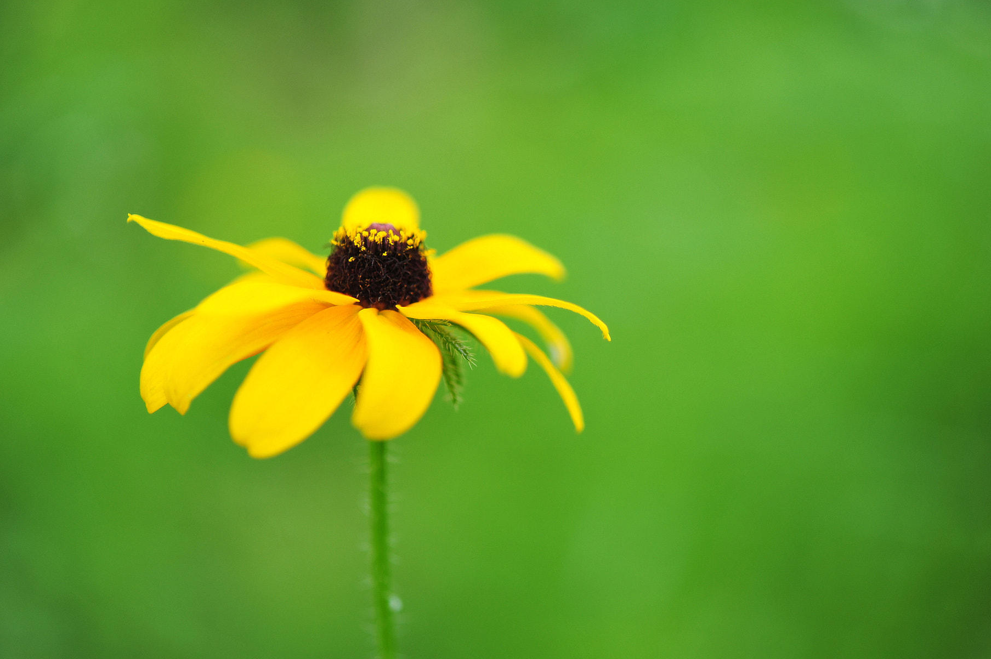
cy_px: 358
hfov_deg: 29.7
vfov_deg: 20.0
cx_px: 526
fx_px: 1870
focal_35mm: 68
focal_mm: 60
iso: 200
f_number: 3
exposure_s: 1/320
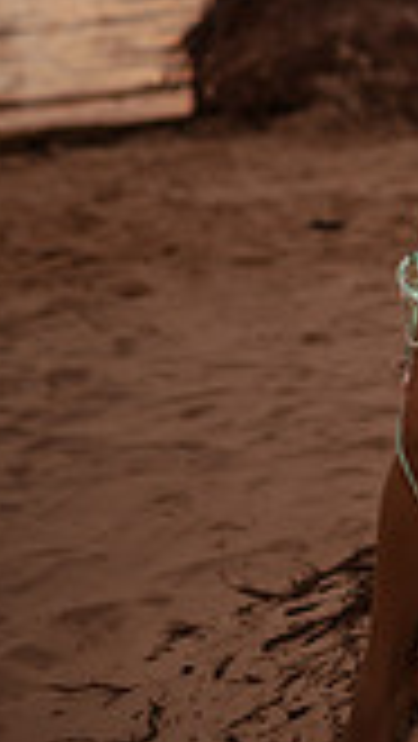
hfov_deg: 11.7
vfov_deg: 20.2
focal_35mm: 100
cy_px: -117
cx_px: 566
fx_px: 1967
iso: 50
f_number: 1.8
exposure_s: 1/1600
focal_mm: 35
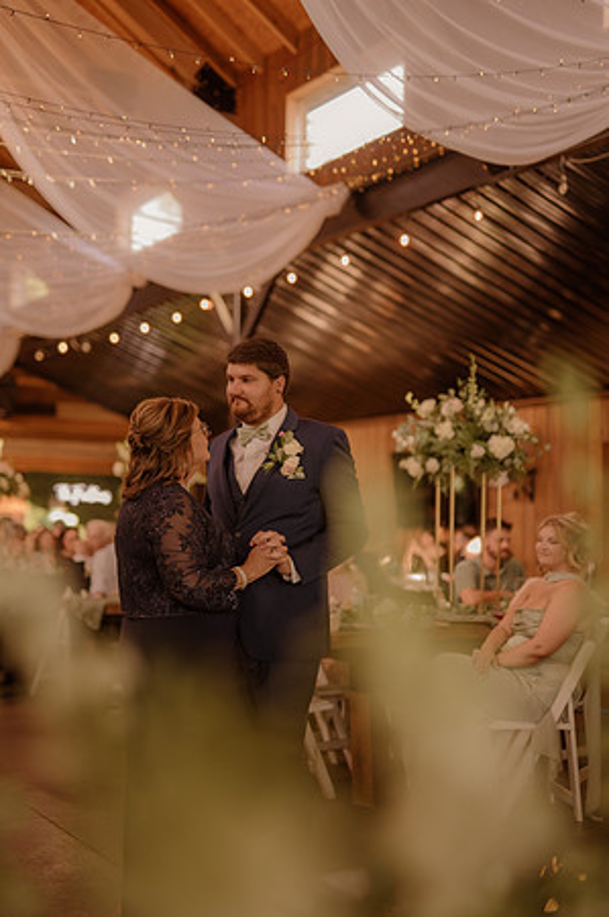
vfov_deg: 39.6
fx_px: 1272
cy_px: 458
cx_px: 304
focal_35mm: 50
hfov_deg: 26.9
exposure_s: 1/200
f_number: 2
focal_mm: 50
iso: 200
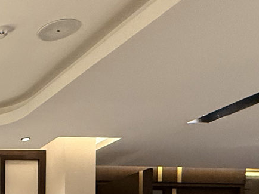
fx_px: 464
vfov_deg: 20.3
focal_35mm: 62
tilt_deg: -0.3
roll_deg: -0.5
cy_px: 292
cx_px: -192
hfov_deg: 21.7
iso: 400
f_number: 2.2
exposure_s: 1/60
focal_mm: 2.22
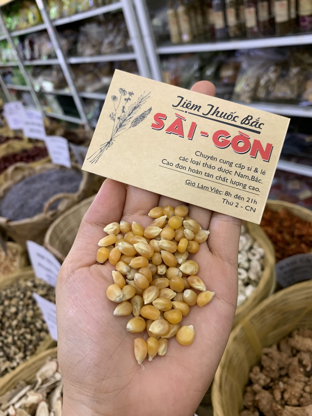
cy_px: 208
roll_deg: +18.7
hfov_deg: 53.1
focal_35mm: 26
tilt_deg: -33.0
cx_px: 156
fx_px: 312
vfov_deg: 67.3
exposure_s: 1/50
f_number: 1.8
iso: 250
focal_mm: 4.25
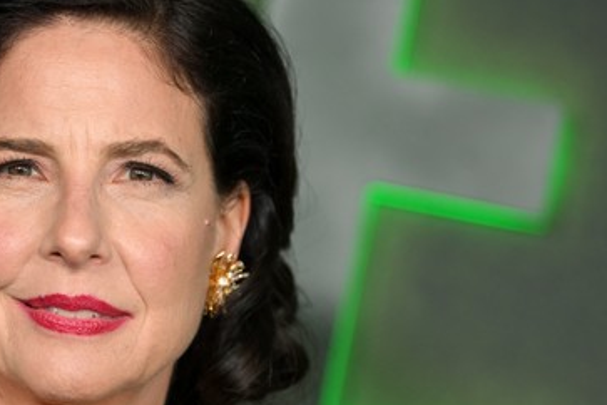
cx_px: 122
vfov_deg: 5.5
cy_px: 282
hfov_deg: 8.2
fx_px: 4232
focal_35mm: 251
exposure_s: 1/320
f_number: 2.8
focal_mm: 130
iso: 1000
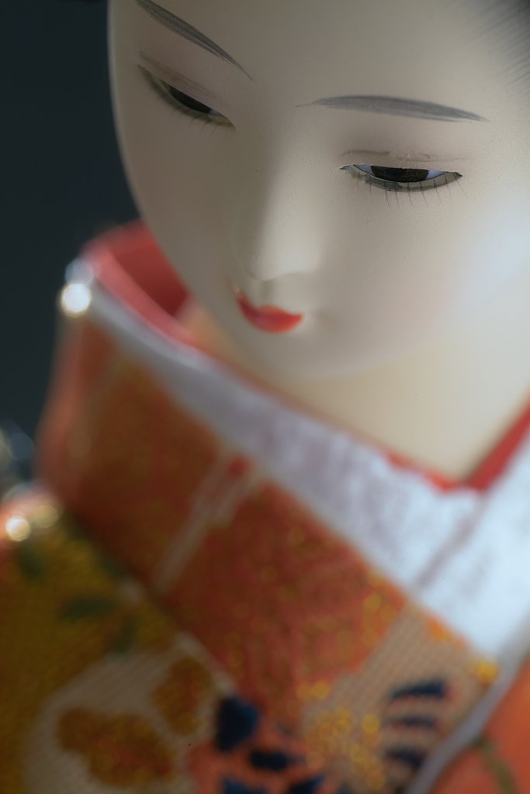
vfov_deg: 17.2
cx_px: 265
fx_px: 2627
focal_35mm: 119
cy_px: 397
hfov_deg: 11.5
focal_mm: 70
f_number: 8
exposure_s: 1/3.33
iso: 100
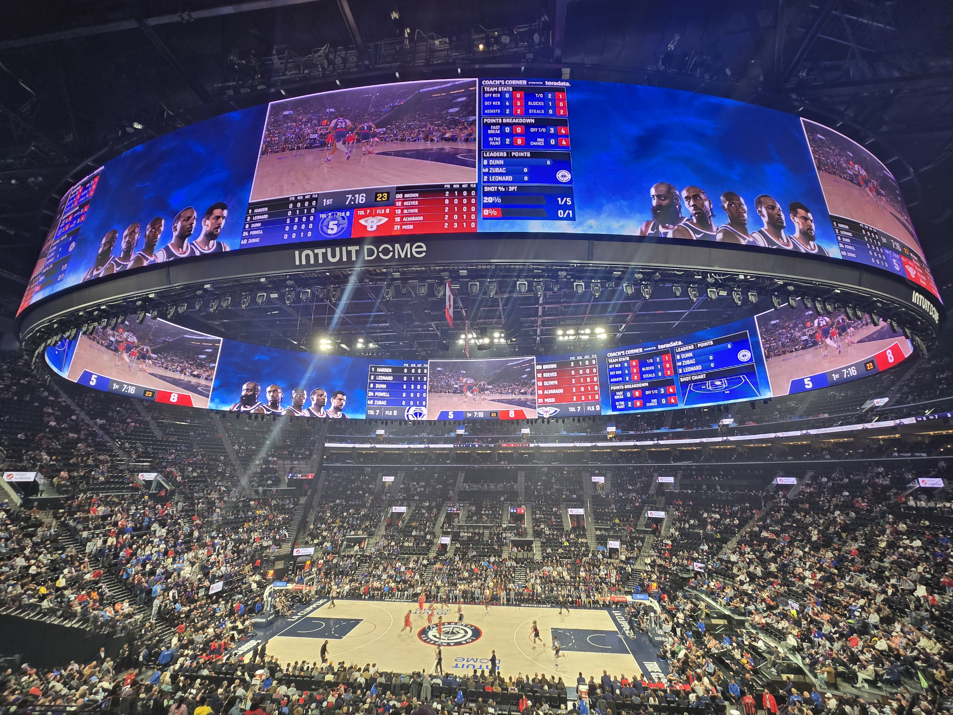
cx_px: 476
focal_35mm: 13
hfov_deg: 106.2
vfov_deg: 89.9
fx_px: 358
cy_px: 358
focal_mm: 2.2
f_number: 2.2
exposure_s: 1/60
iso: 100
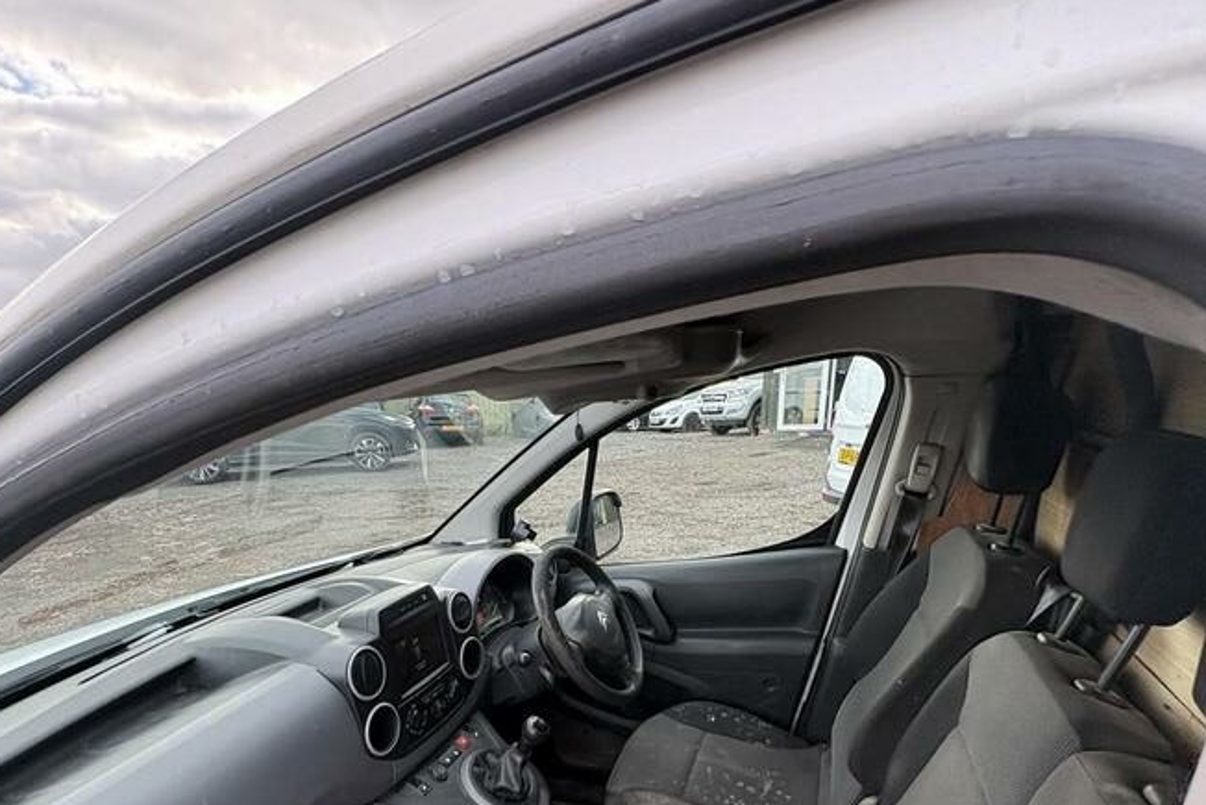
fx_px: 670
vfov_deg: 58.3
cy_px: 618
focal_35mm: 20
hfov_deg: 84.0
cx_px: 596
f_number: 2.2
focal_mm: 2.22
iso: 64
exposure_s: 1/136
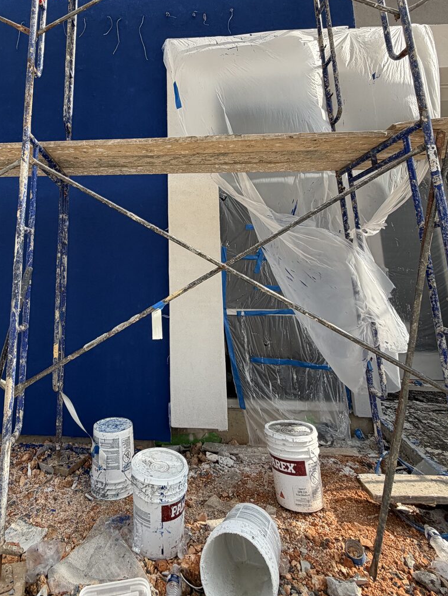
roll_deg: -1.3
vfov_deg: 73.6
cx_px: 147
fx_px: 379
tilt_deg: +13.1
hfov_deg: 59.6
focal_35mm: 22
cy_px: 189
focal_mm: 2.22
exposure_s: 1/751
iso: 40
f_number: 2.2
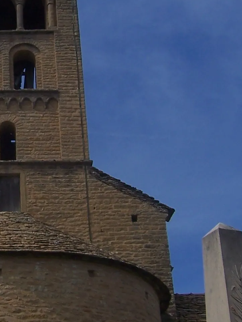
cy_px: 119
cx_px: -16
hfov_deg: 16.7
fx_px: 802
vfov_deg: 22.7
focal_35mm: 86
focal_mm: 6
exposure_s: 1/1000
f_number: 4.8
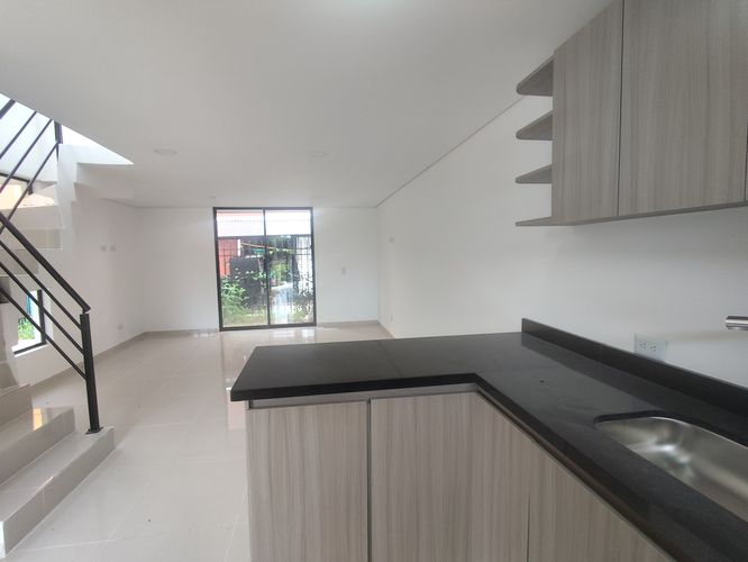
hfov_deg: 94.5
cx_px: 374
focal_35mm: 16
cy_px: 281
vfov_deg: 78.1
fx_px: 346
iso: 80
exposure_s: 1/120
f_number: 2.2
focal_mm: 1.65
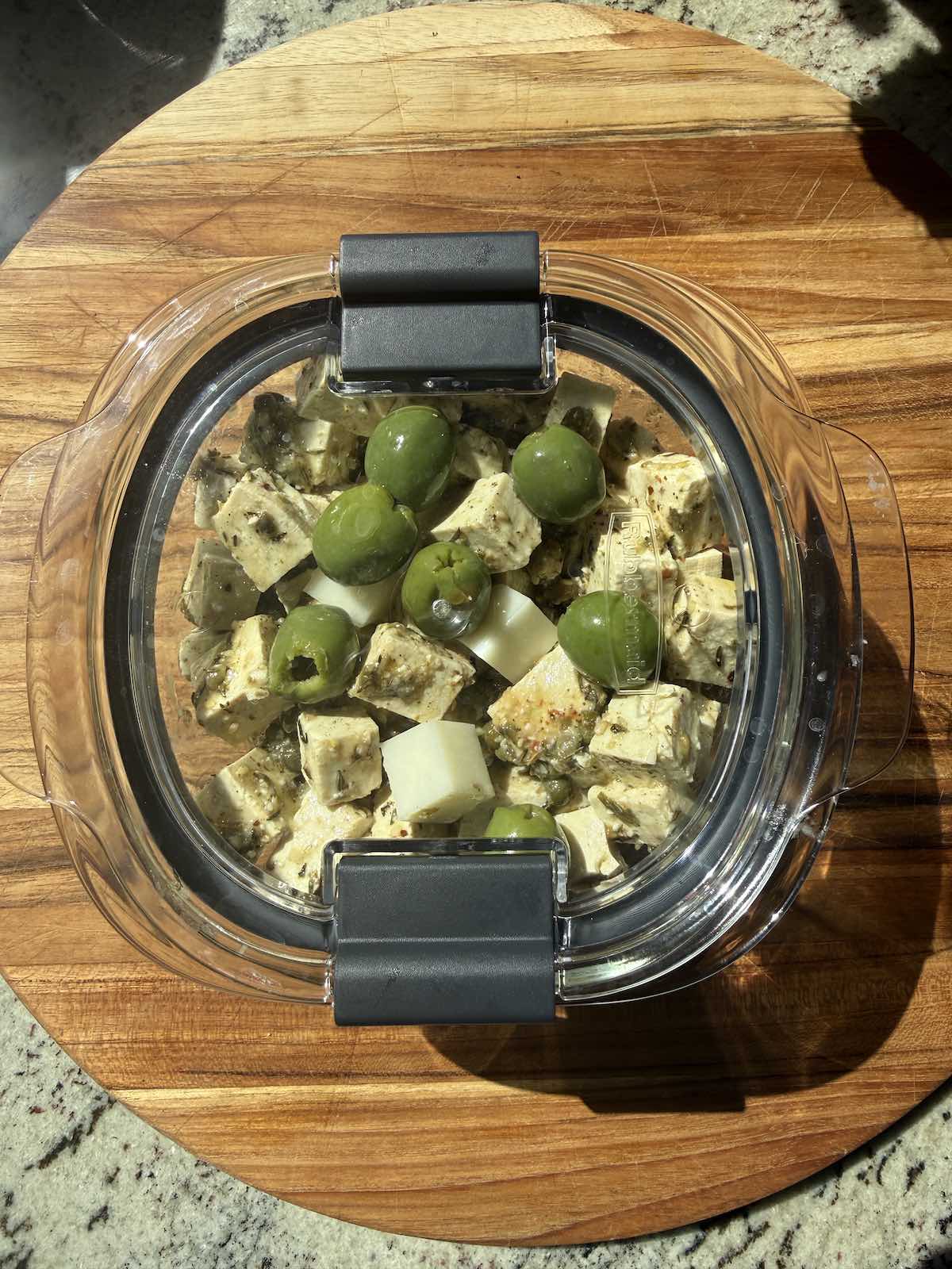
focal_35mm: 24
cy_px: 634
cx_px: 476
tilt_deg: -82.3
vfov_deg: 71.6
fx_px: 880
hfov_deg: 56.8
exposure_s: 1/1572
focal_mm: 2.22
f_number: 2.2
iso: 40
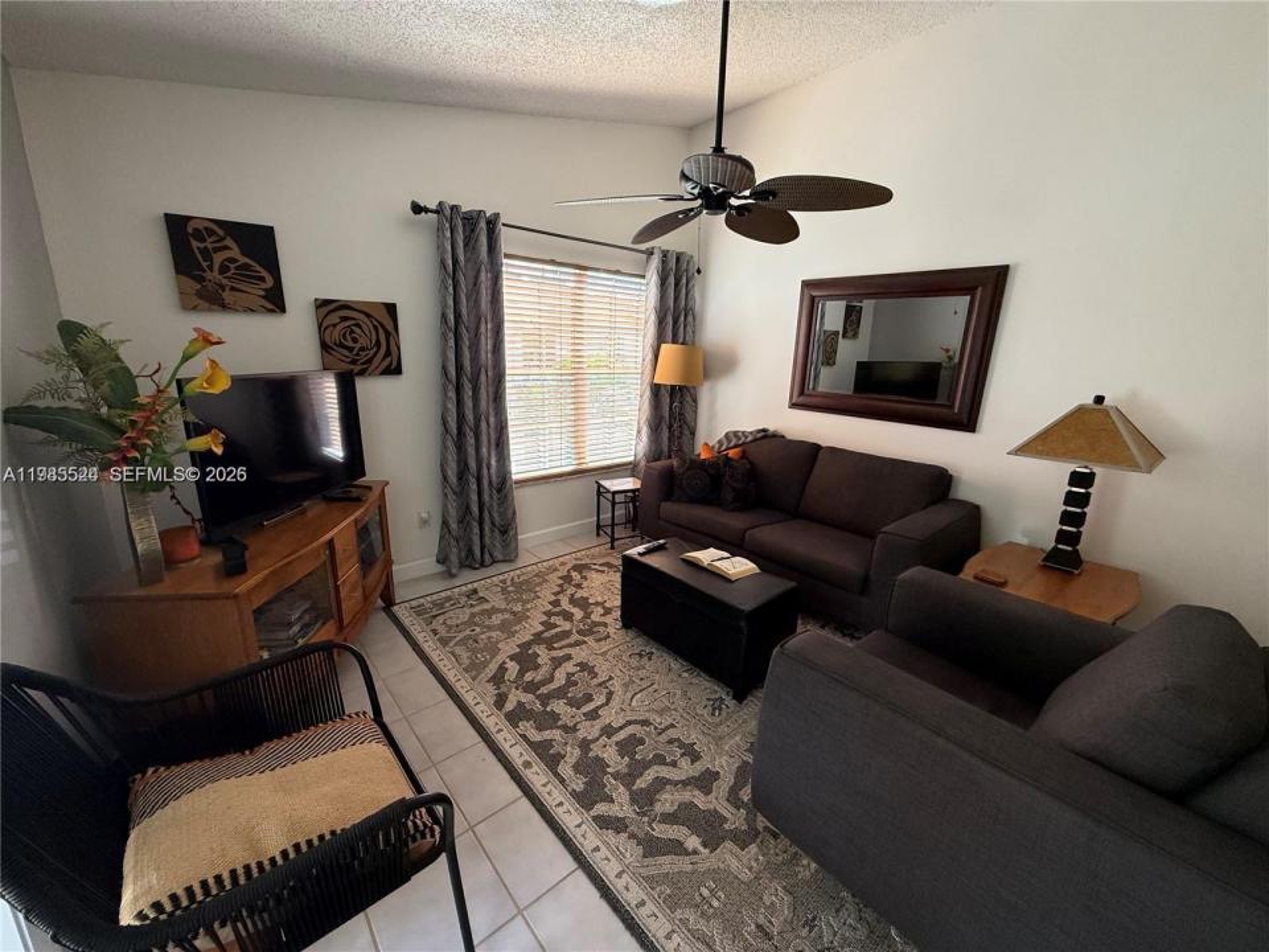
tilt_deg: -14.0
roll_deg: -1.7
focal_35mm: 14
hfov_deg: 102.1
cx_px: 634
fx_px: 513
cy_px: 476
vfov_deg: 85.7
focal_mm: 2.22
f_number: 2.2
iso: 200
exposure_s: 1/99
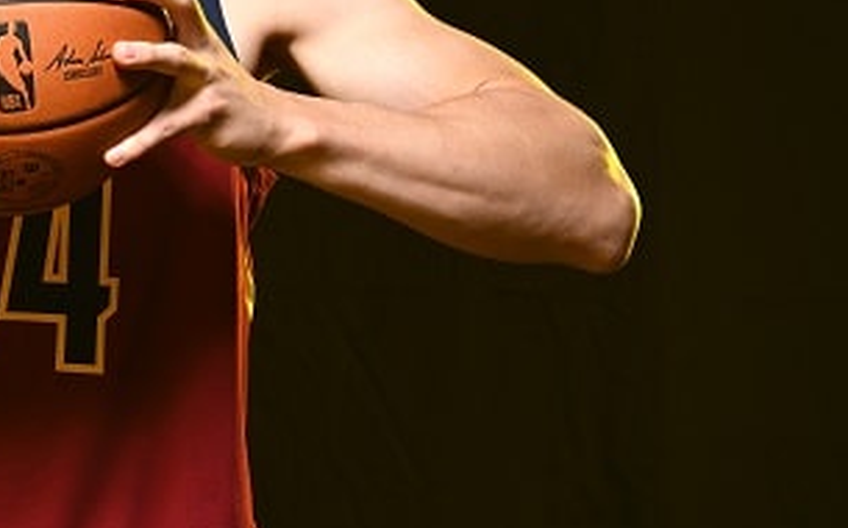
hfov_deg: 7.5
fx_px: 6488
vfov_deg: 4.7
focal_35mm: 281
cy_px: -8
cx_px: 42
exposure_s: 1/200
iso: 400
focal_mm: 140
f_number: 8
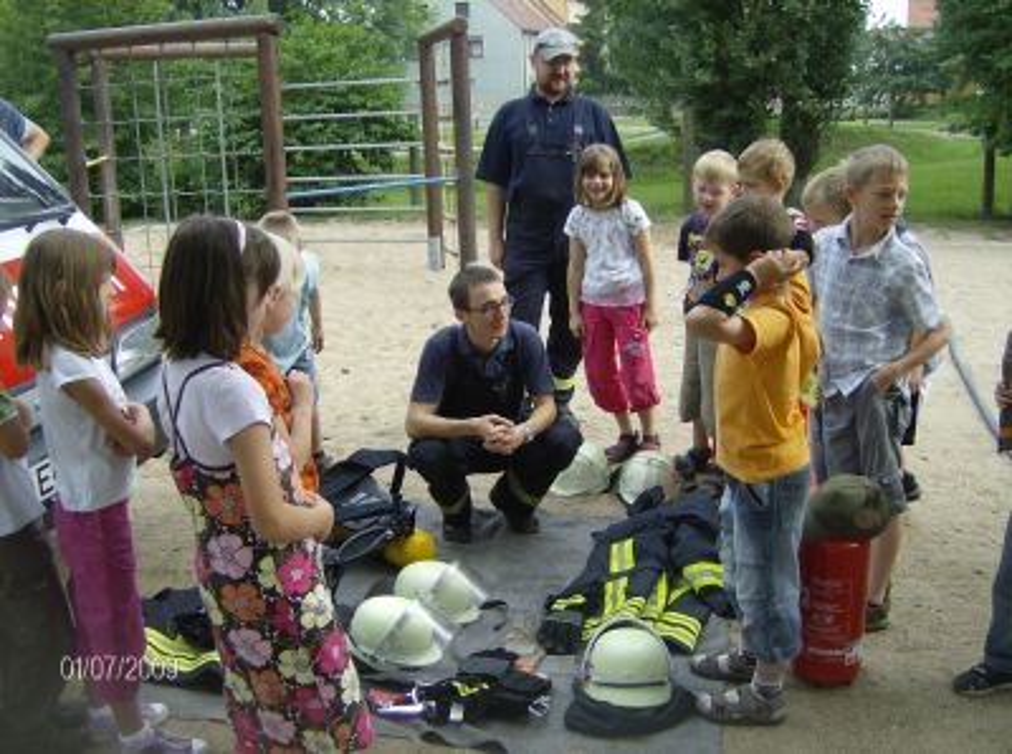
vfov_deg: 39.5
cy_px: 377
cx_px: 506
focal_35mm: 36
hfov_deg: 51.5
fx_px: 1050
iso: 100
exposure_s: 1/262
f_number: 2.8
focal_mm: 6
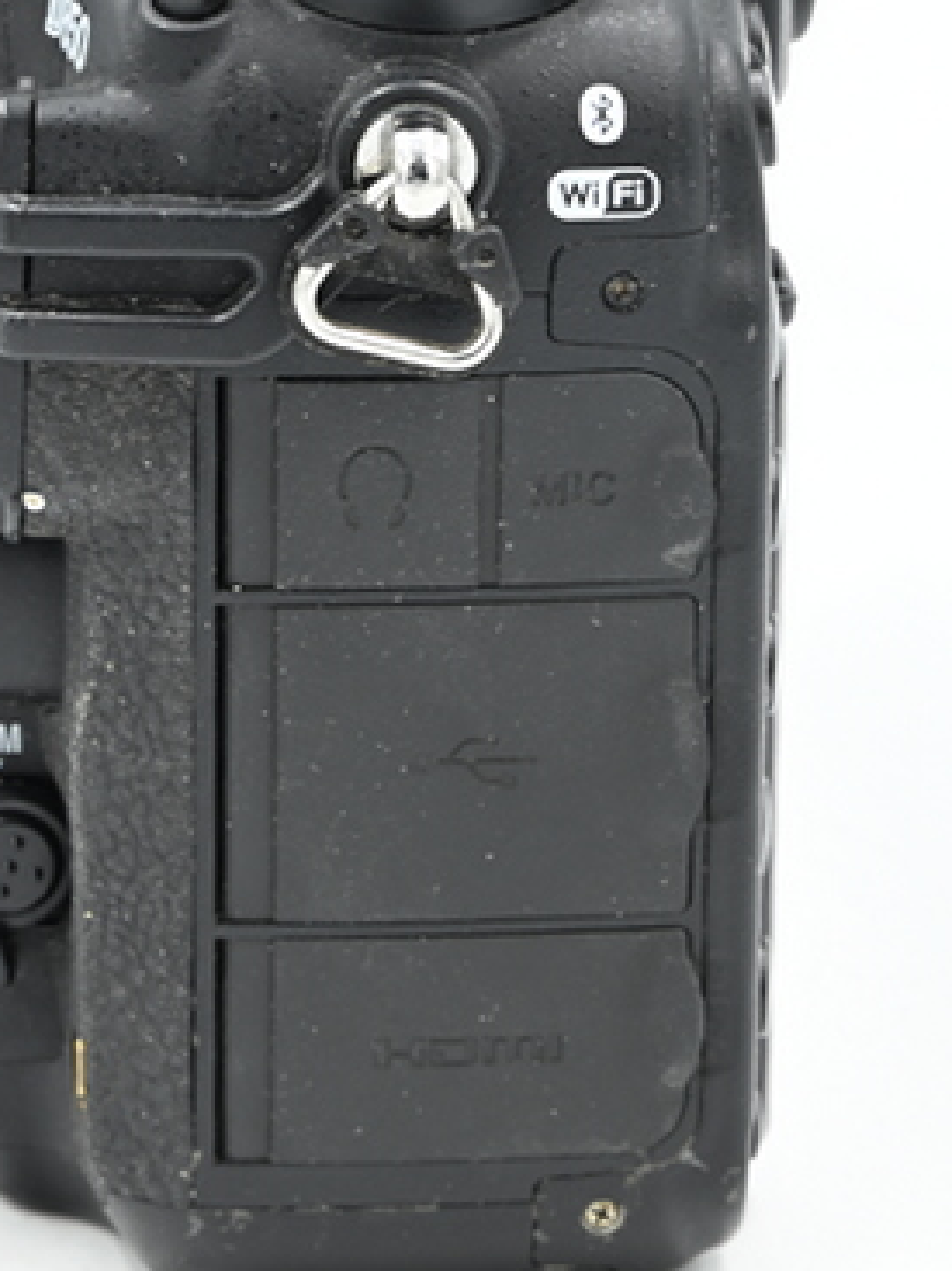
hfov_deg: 8.0
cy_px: 327
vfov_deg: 10.6
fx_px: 6824
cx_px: 159
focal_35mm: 186
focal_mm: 75
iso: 200
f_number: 14
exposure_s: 1/13
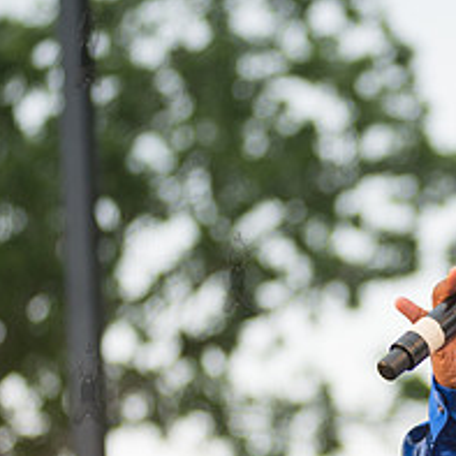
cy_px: 383
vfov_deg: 8.7
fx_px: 2981
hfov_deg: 8.7
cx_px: 535
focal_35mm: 200
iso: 1250
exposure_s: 1/400
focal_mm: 80
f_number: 3.2
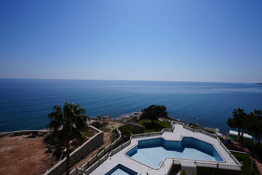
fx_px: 124
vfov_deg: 70.4
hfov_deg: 93.3
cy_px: 88
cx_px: 131
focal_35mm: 17
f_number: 10
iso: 100
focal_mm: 17
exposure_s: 1/500
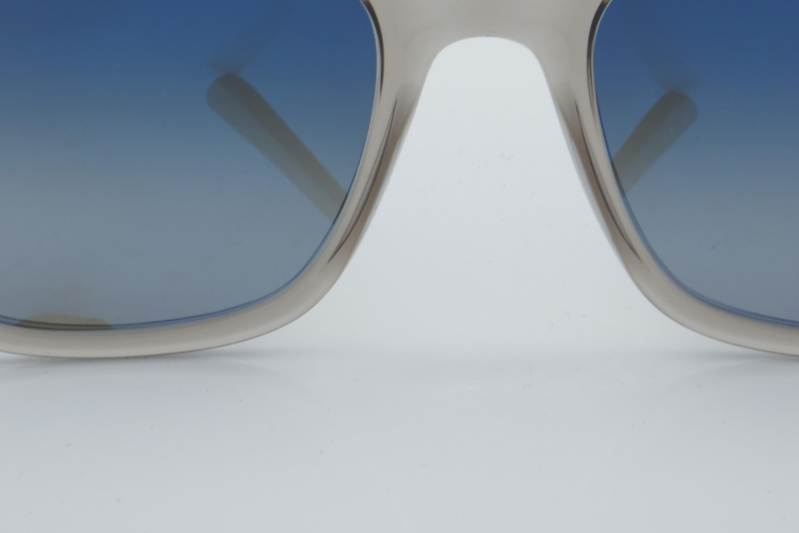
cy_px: 64
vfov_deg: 12.0
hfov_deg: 18.1
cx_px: 488
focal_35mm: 113
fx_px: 2508
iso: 100
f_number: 32
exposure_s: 1/4
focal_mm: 40
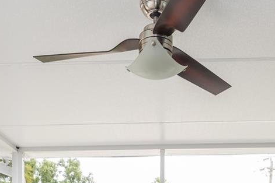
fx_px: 390
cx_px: 153
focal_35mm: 51
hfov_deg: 38.8
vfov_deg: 22.5
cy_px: 263
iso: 250
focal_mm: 15
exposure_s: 1/80
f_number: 7.1
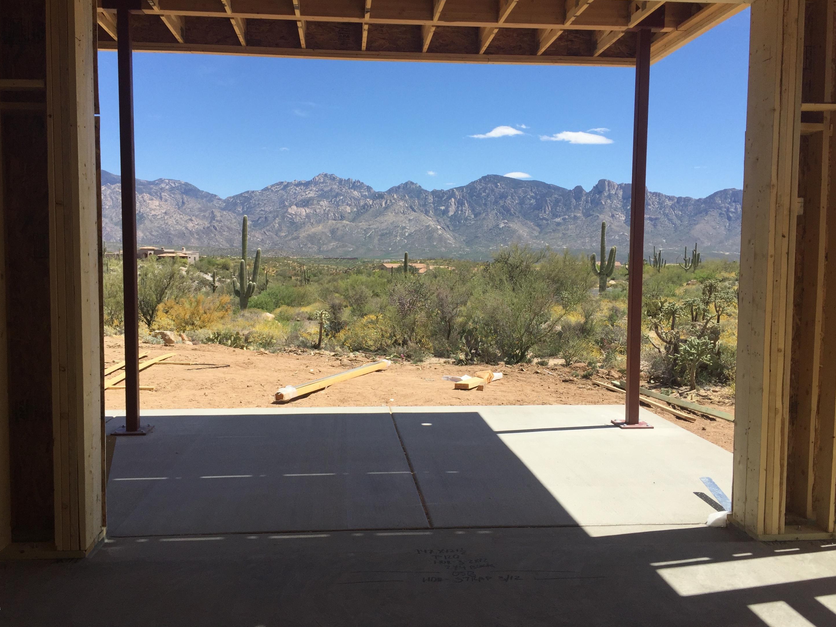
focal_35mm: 30
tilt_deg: -4.9
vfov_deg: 46.8
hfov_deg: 60.0
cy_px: 305
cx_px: 406
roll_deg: -0.4
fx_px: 725
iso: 32
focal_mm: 4.15
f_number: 2.2
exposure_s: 1/2639
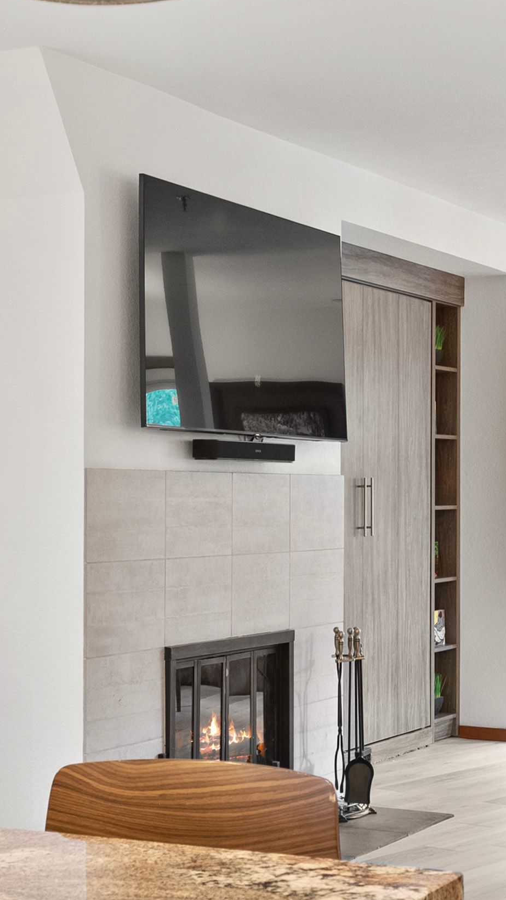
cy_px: 506
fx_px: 1741
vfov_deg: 28.9
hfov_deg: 16.5
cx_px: 280
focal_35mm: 73
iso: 640
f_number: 7.1
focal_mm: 19
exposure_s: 1/1.25
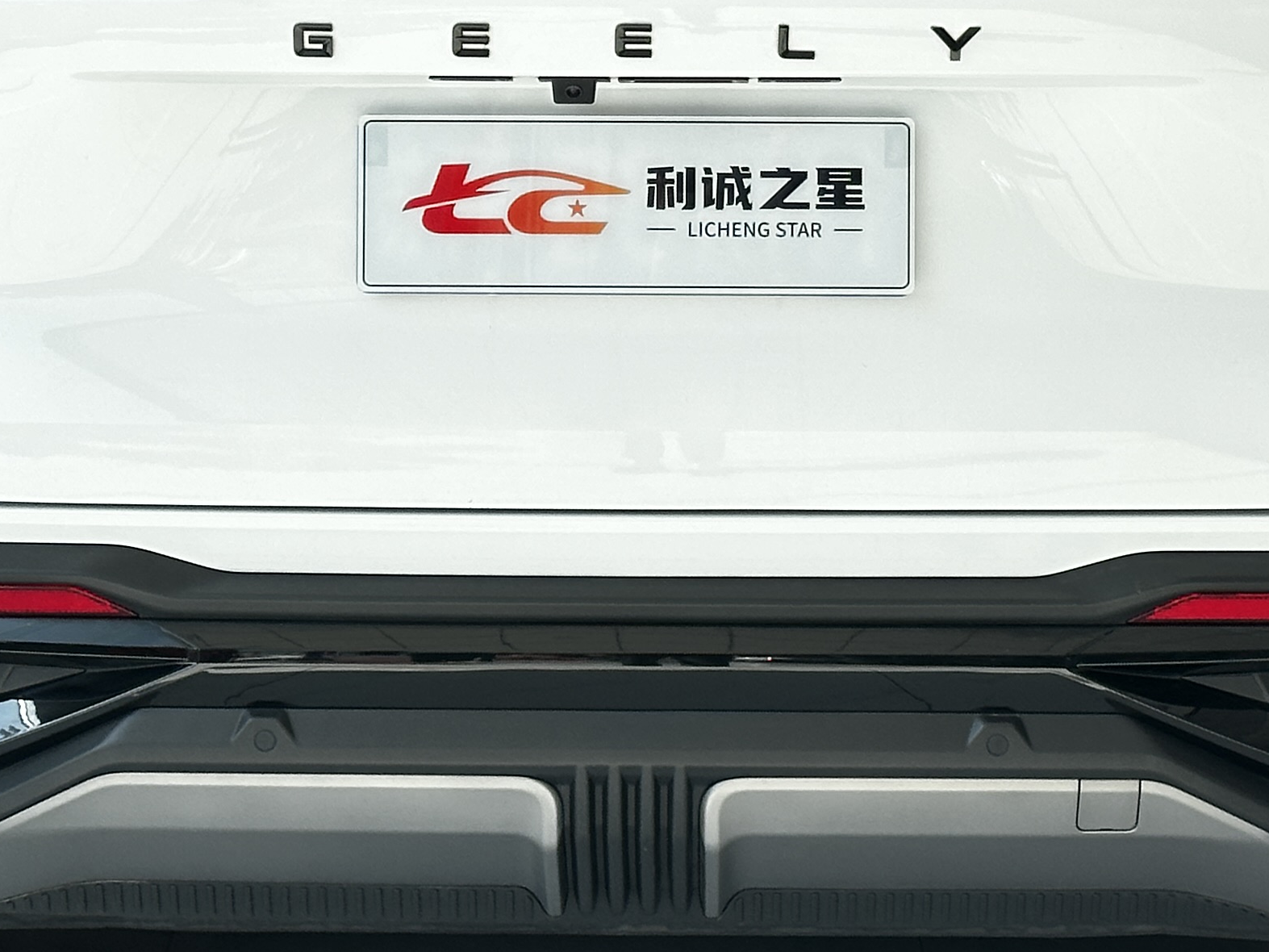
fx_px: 4509
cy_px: 115
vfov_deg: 12.0
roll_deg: -0.8
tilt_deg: -7.3
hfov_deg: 16.0
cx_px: 674
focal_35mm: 123
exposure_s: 1/1289
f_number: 1.78
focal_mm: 6.86
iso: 64
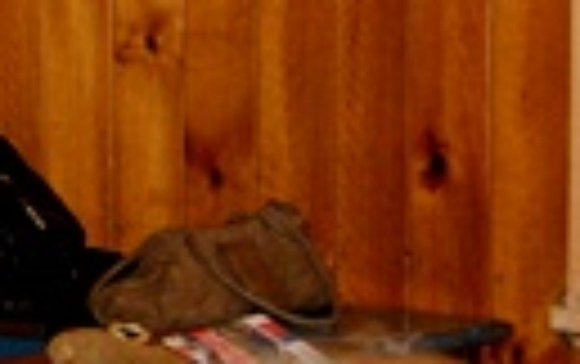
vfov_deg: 5.3
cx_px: -719
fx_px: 3931
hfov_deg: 7.9
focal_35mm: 248
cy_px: 218
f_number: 5.6
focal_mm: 35
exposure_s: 1/60
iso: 800
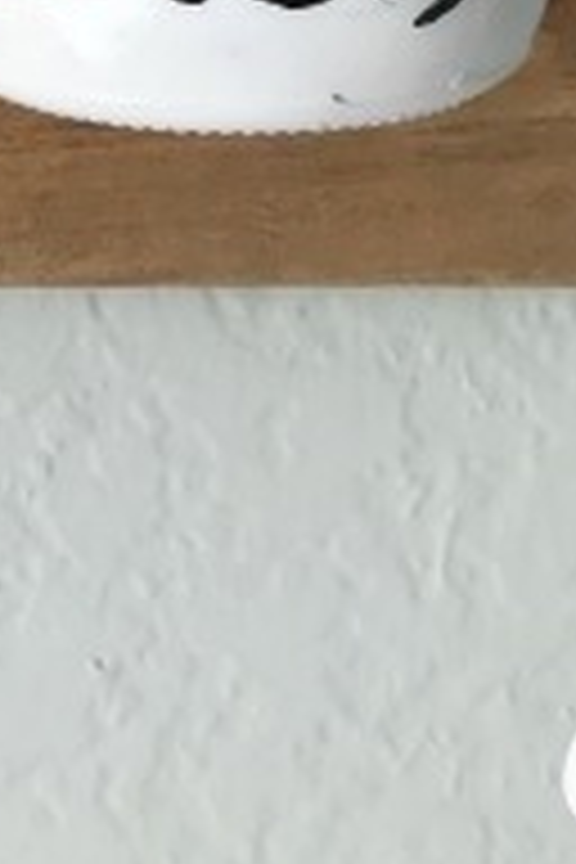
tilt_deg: +6.2
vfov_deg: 11.0
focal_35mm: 152
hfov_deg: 8.6
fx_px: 3648
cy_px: -1328
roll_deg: +0.2
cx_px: -544
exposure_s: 1/166
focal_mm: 3.99
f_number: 1.8
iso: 20
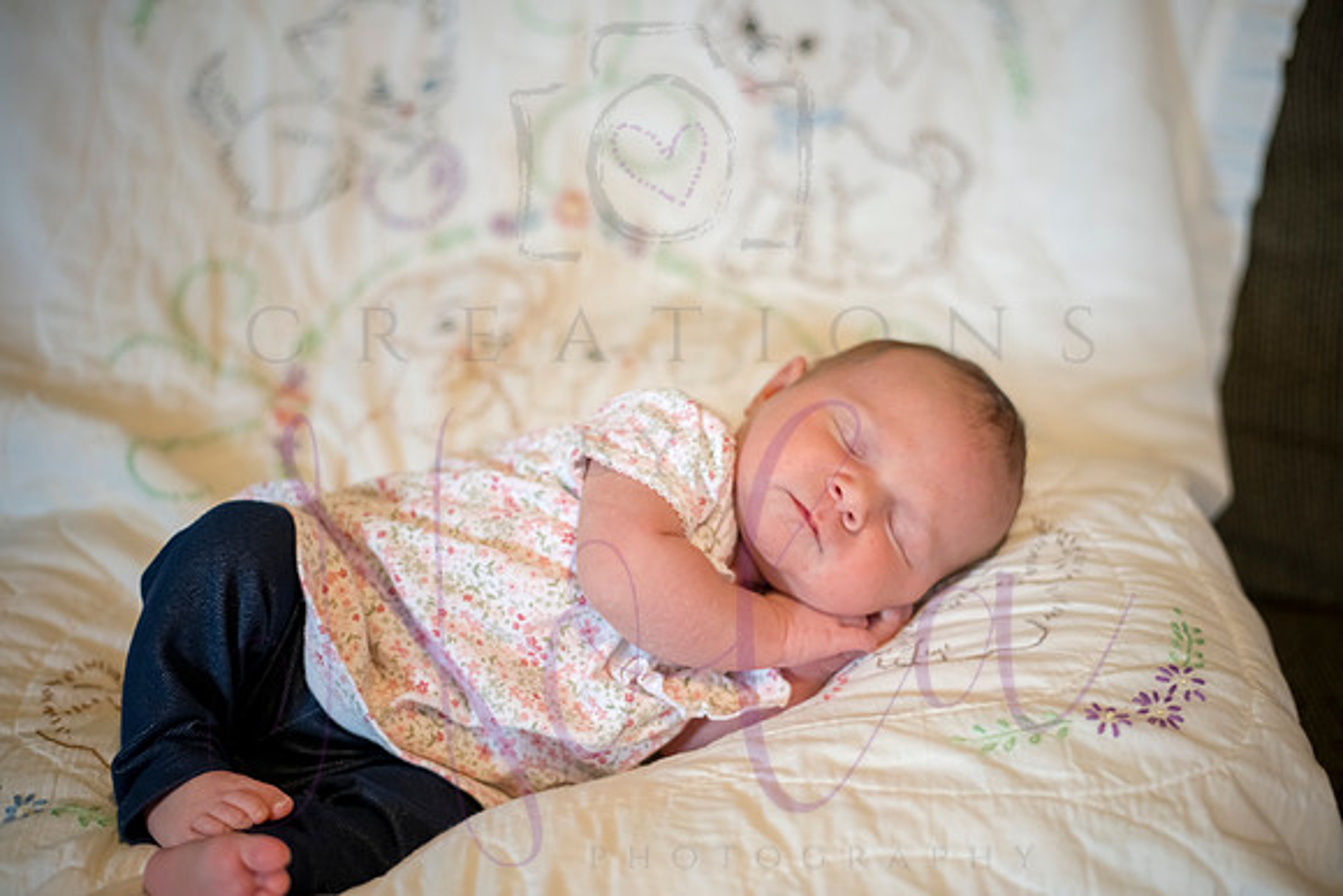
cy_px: 448
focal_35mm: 50
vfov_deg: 27.0
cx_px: 672
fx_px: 1866
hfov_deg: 39.6
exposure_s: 1/100
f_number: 2.2
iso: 800
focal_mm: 50
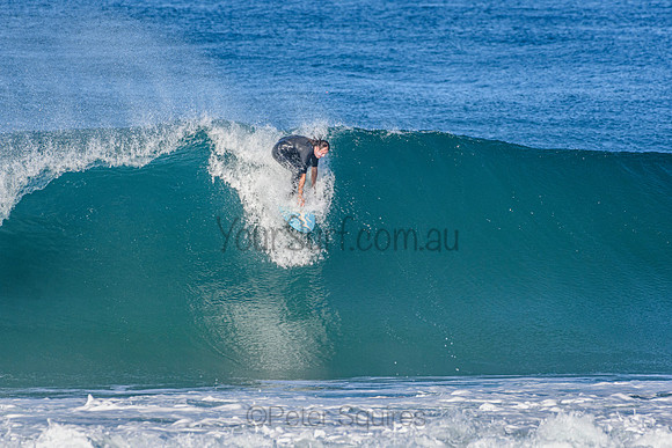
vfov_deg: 1.8
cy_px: 224
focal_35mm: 750
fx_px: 14003
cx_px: 336
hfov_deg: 2.7
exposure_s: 1/2000
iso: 450
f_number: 5.6
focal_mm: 500
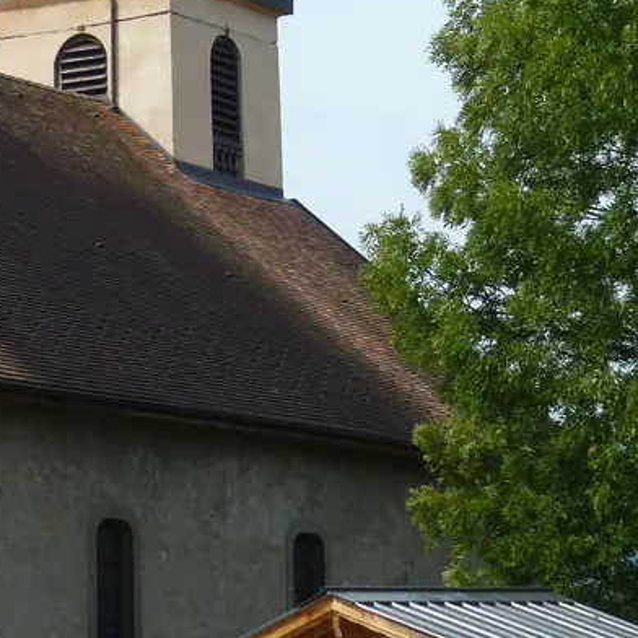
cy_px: 93
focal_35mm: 150
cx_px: -11
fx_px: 3128
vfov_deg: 11.6
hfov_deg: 11.5
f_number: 3.7
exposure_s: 1/640
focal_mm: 9.2
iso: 80
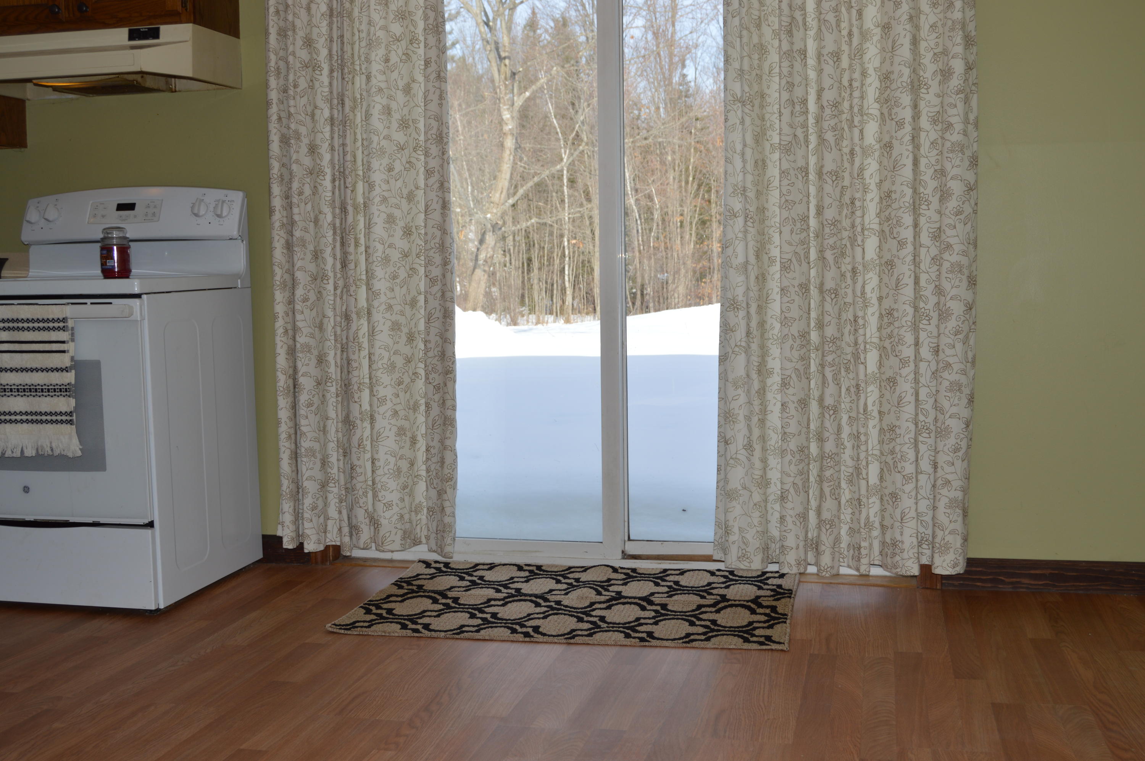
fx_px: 1239
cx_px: 572
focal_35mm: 39
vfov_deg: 34.1
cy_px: 380
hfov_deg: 49.6
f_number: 6.3
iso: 100
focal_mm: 26
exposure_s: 1/200
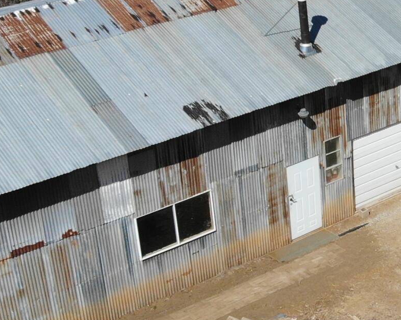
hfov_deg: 19.8
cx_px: 502
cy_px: 72
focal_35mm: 90
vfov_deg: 17.0
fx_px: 1068
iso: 109
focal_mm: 4.5
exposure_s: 1/1667
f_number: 2.8
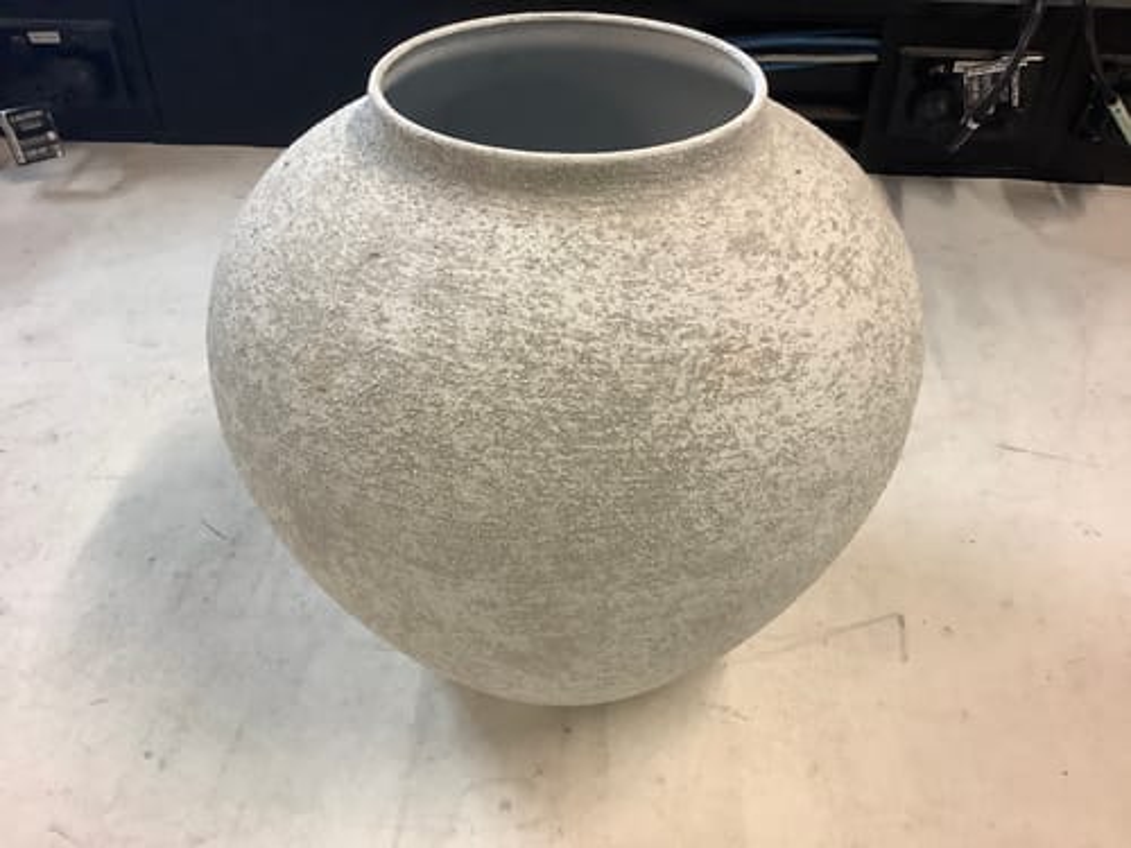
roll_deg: +2.8
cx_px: 566
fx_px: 1013
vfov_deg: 45.4
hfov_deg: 58.4
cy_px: 424
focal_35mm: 31
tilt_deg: -38.6
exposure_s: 1/50
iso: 200
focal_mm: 3.3
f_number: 2.4
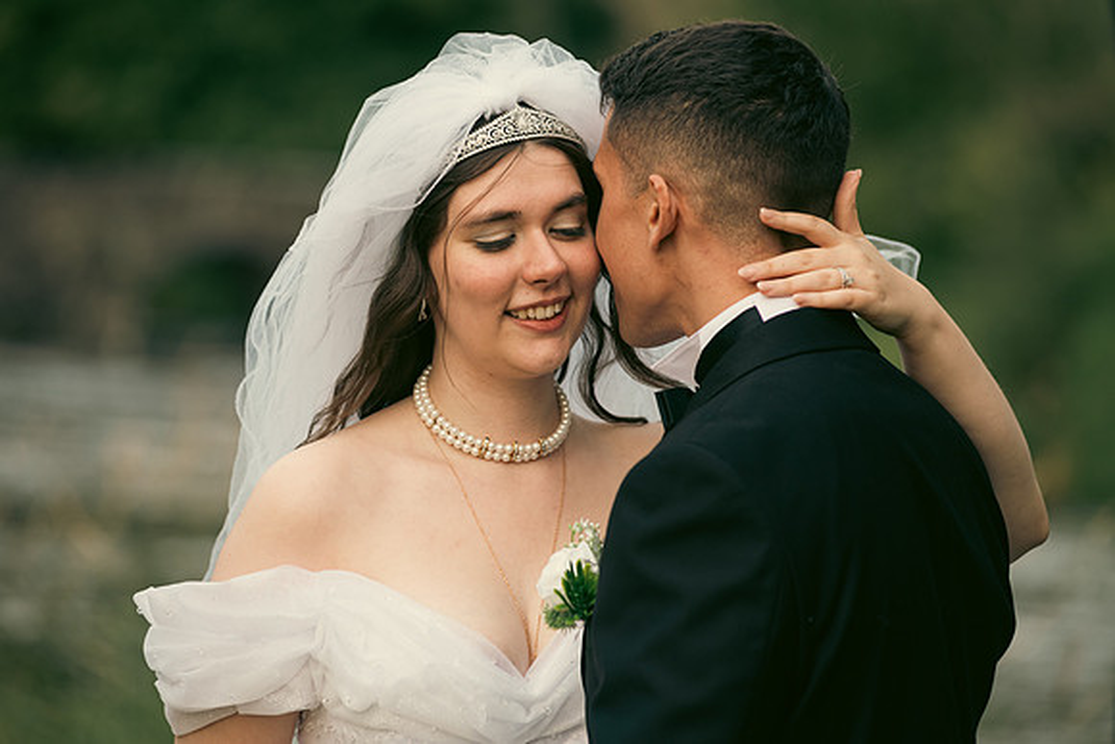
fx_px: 5266
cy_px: 372
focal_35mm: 170
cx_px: 558
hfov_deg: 12.1
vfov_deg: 8.1
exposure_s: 1/200
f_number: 3.5
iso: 320
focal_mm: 170
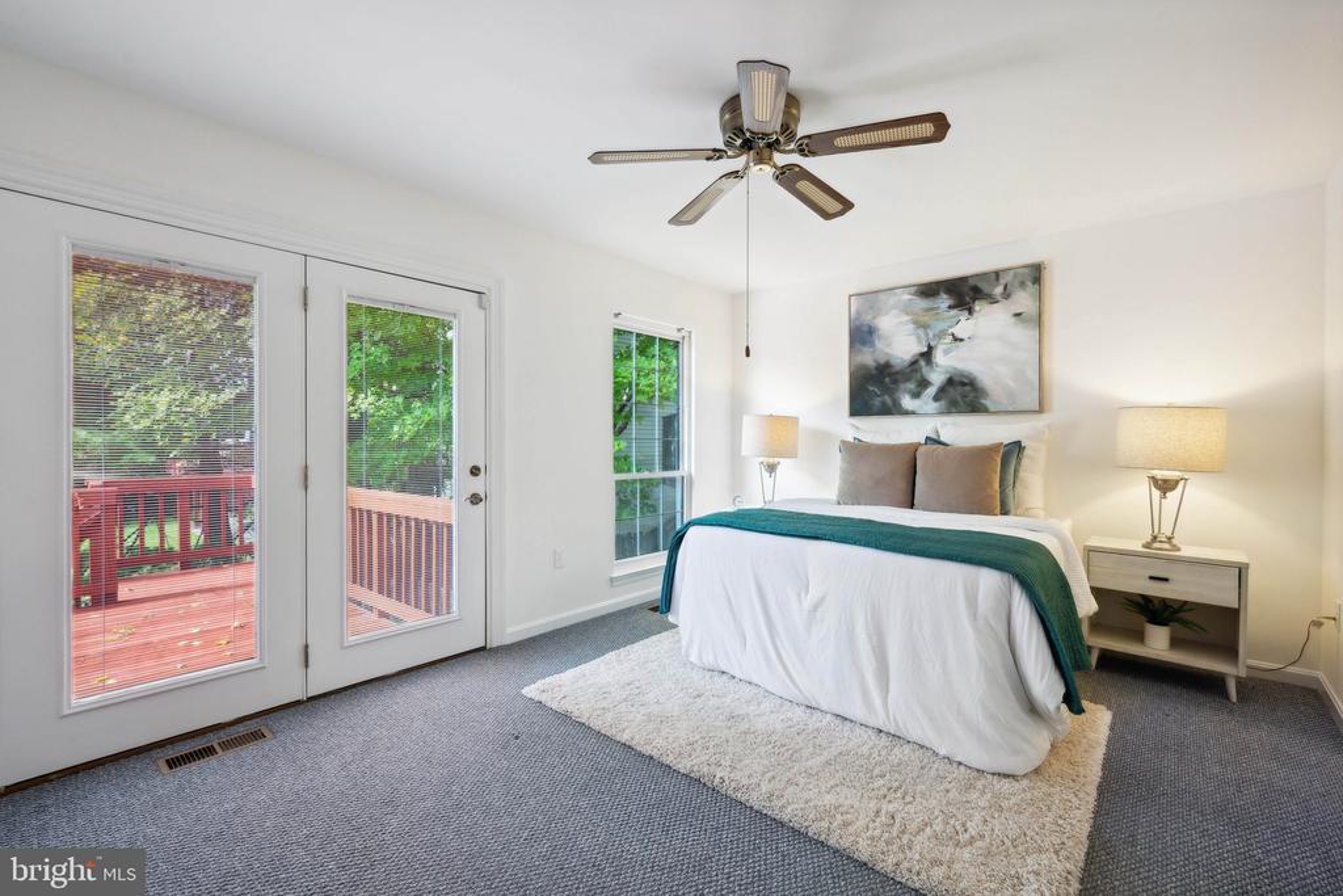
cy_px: 448
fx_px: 578
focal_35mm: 16
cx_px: 672
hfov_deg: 98.5
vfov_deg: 75.5
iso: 400
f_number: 7.1
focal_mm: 15.5
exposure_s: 1/50
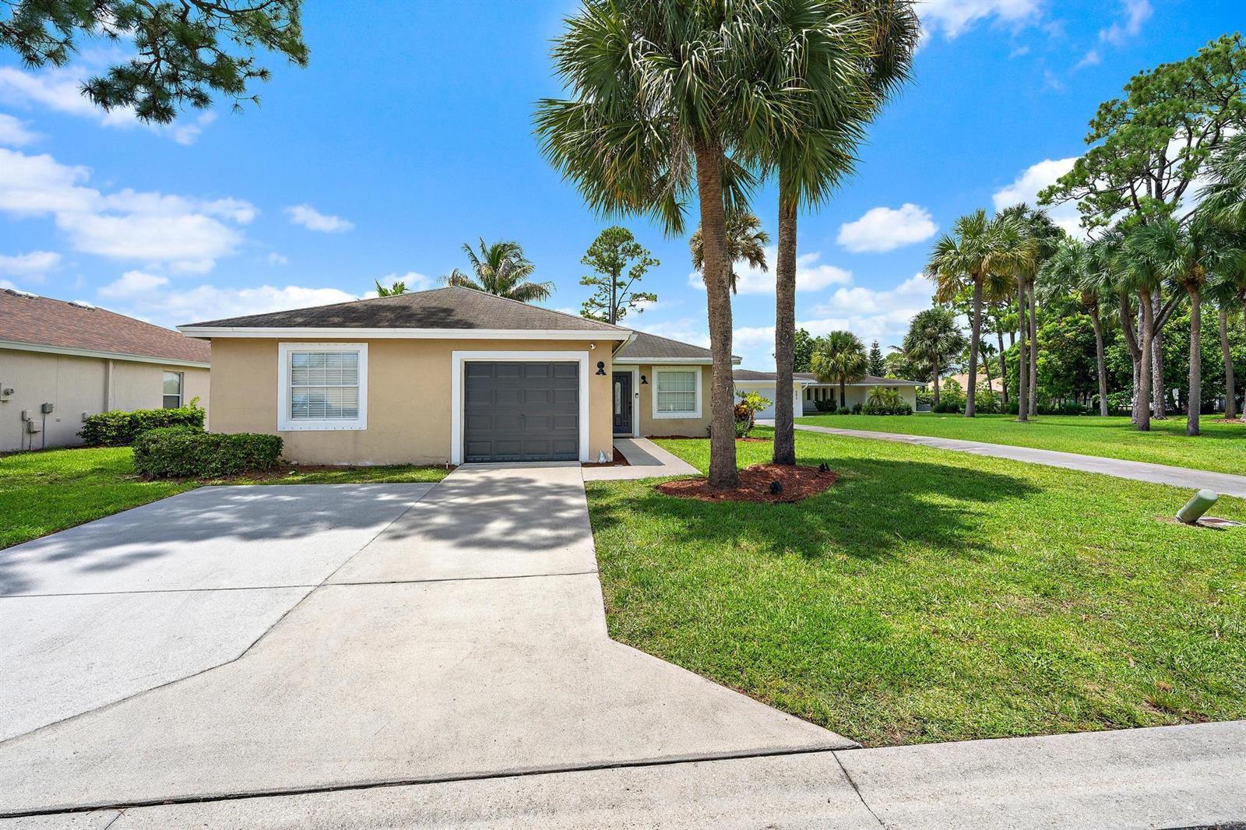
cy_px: 415
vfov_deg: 77.3
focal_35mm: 15
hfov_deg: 100.4
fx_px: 519
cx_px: 623
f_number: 9
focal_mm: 15
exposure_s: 1/1000
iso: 320
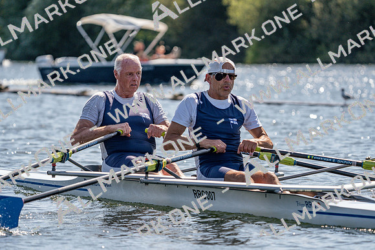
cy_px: 125
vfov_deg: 4.7
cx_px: 188
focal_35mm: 293
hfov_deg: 7.0
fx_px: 3053
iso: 320
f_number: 5.6
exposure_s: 1/2000
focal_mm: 293
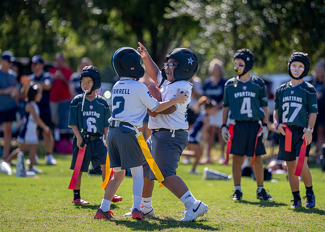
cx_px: 169
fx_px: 2133
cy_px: 106
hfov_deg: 8.7
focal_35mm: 231
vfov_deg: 6.2
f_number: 2.8
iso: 200
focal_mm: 200
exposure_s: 1/2000
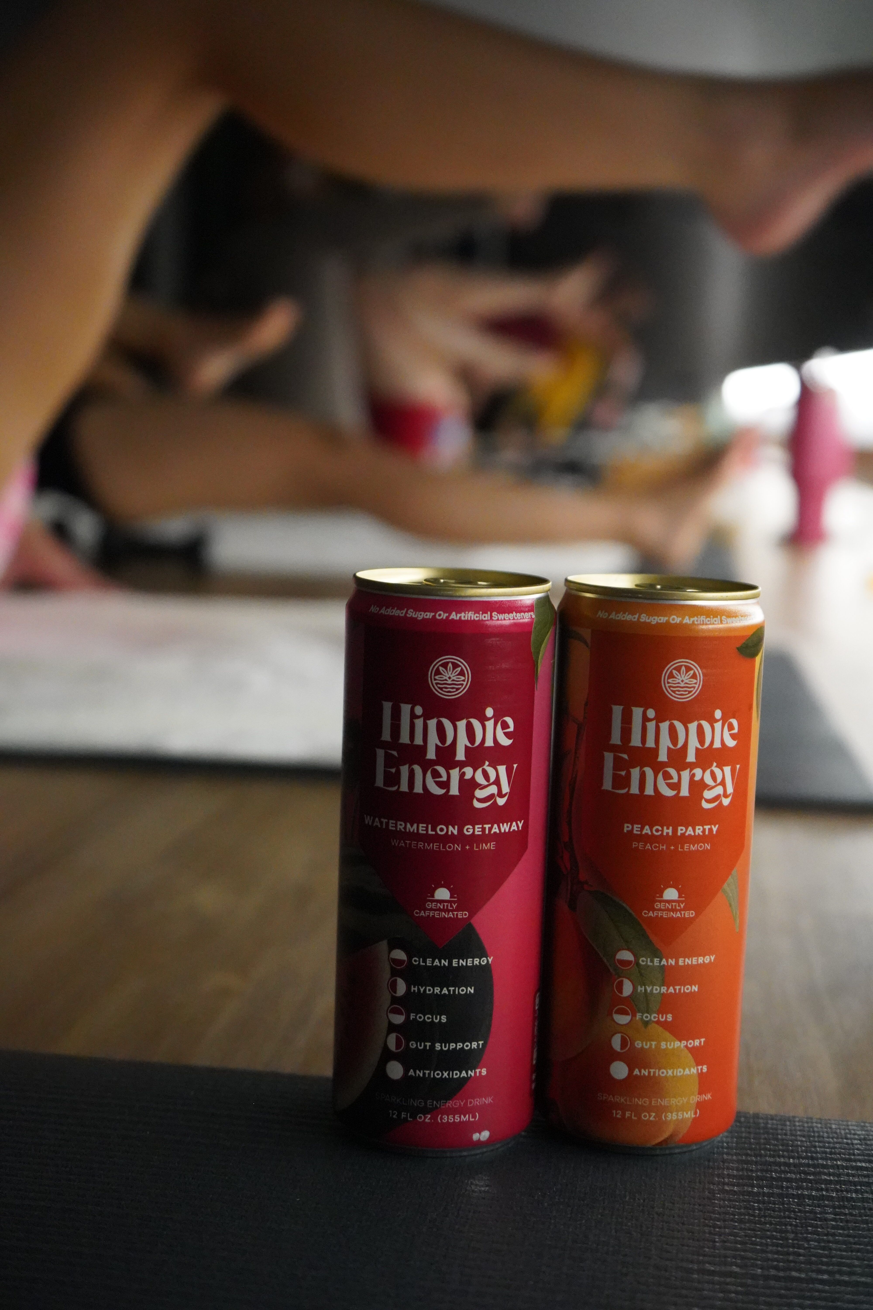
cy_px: 655
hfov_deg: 28.6
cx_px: 436
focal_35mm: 47
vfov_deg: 41.9
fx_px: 1709
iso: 12800
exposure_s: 1/160
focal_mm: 47
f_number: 4.5
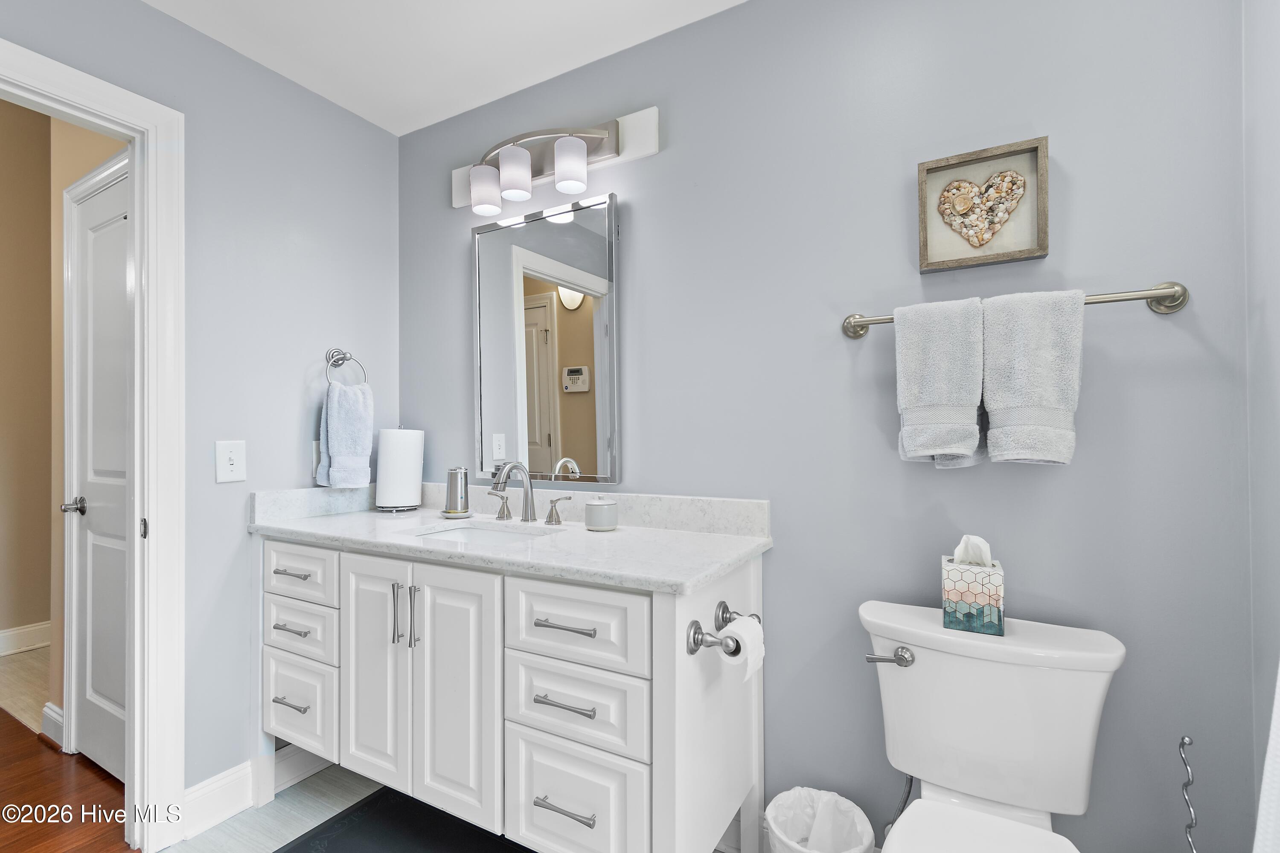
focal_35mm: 15
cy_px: 426
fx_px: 533
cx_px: 640
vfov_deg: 77.3
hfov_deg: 100.4
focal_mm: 10
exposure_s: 1/10
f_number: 4.5
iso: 100
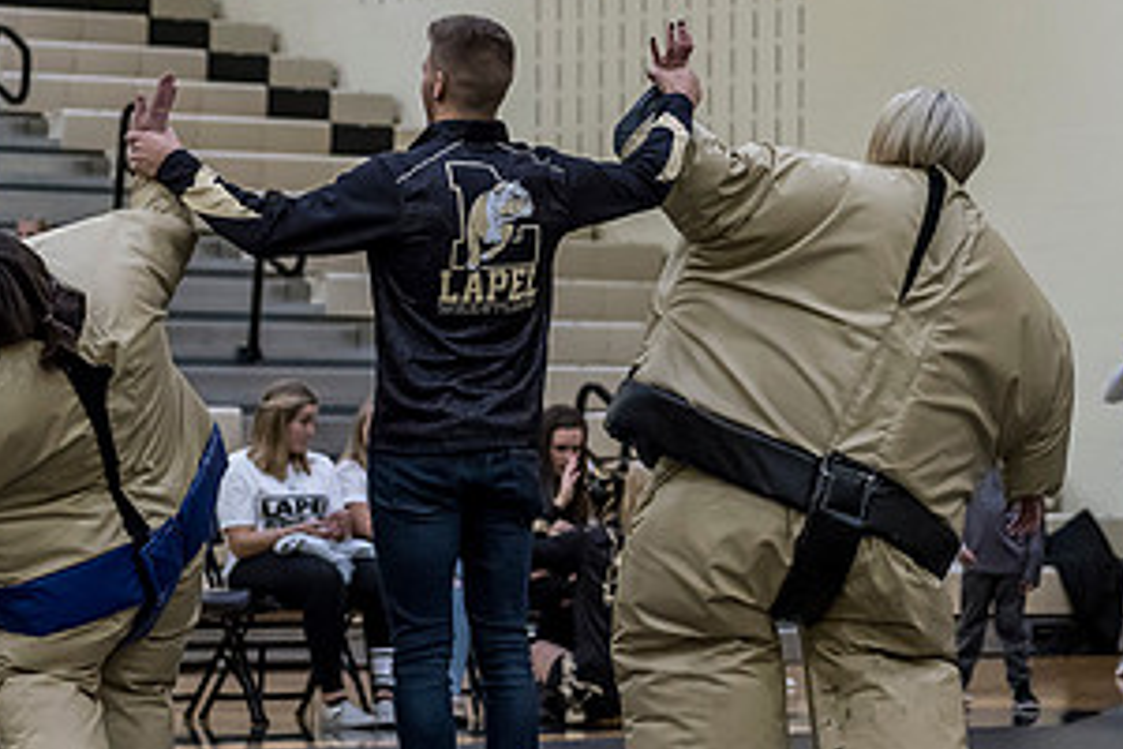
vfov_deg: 7.6
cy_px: 339
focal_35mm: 181
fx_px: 5646
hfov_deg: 11.4
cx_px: 494
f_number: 2
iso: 2000
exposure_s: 1/1000
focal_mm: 45
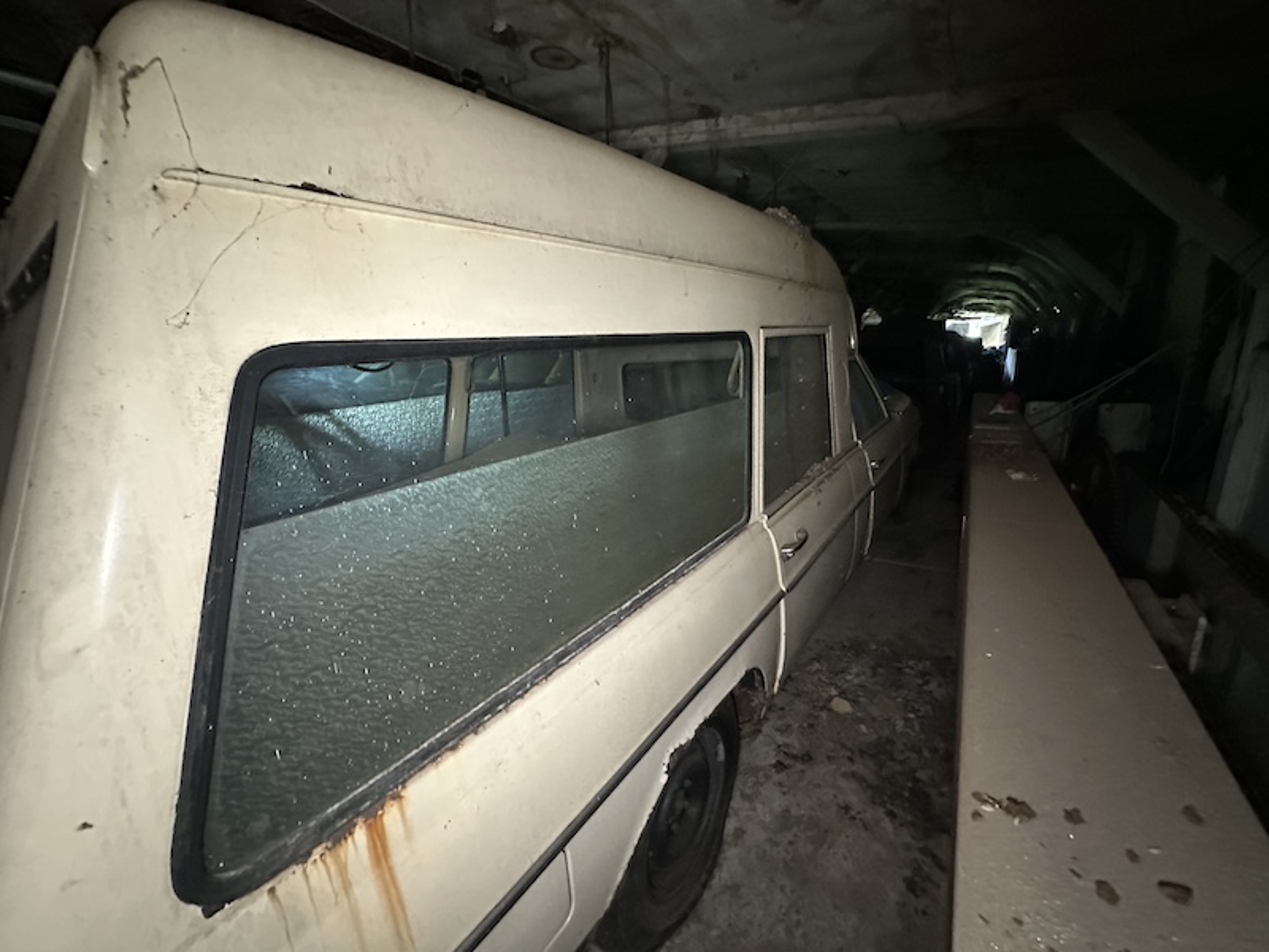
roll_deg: +1.8
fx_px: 513
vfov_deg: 85.7
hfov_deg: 102.1
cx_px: 634
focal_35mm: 14
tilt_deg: -14.4
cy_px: 476
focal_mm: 2.22
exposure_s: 1/38
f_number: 2.2
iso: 1250
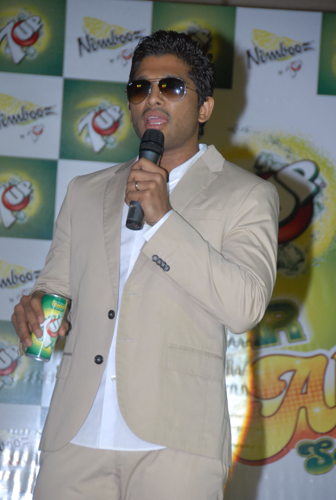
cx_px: 168
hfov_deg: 7.1
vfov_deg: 10.5
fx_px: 2717
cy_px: 250
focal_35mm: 195
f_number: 5.6
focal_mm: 130
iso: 400
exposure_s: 1/125
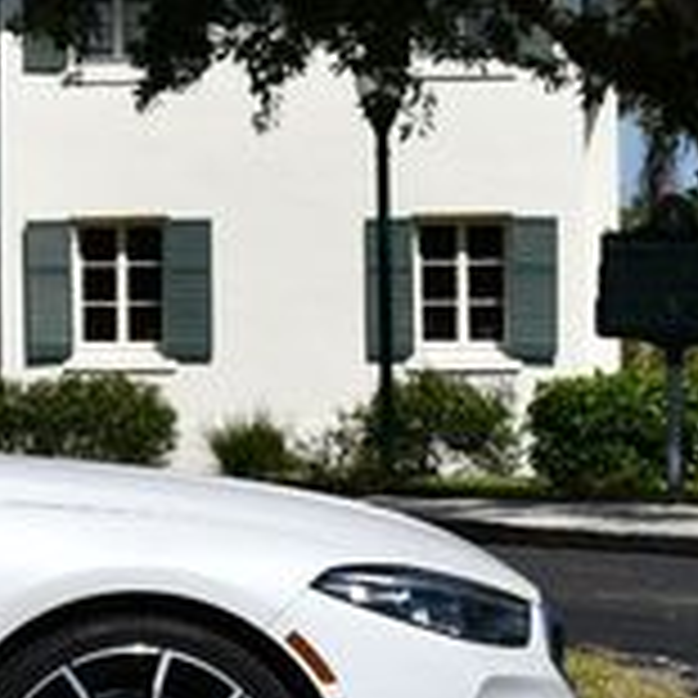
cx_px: -585
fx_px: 4814
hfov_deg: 8.0
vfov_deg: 8.3
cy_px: 162
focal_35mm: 211
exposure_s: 1/400
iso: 100
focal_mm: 30
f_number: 10
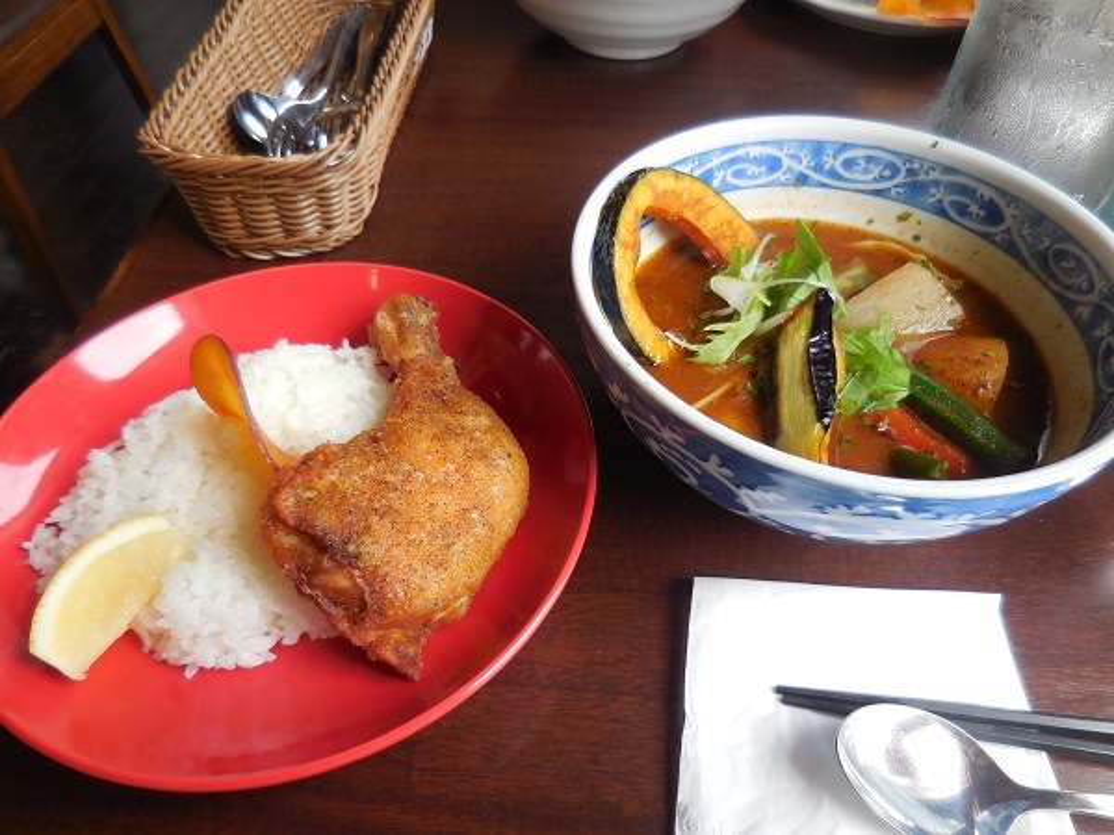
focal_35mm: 25
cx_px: 557
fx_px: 805
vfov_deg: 54.9
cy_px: 418
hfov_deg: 69.4
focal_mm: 4.5
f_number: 3.3
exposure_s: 1/125
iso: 125
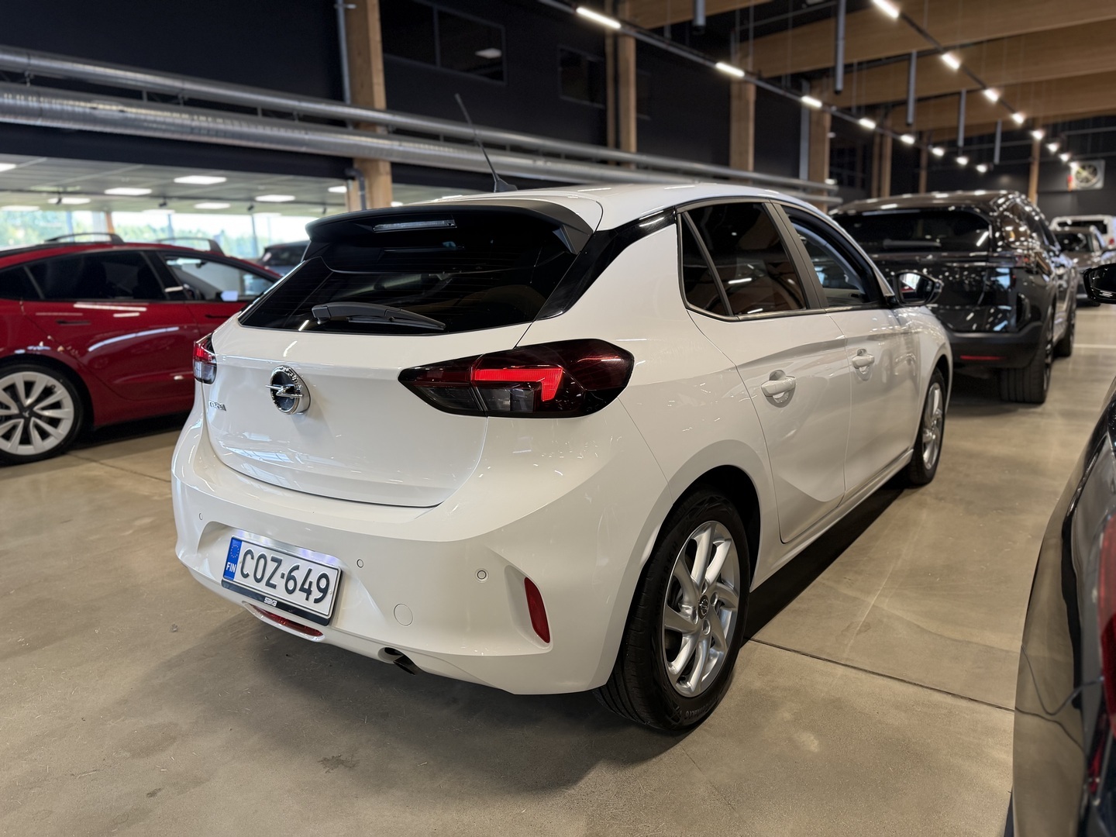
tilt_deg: -10.2
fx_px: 774
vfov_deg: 56.8
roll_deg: +2.4
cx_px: 558
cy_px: 418
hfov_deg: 71.6
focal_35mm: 24
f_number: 1.78
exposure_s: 1/50
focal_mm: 6.76
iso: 125
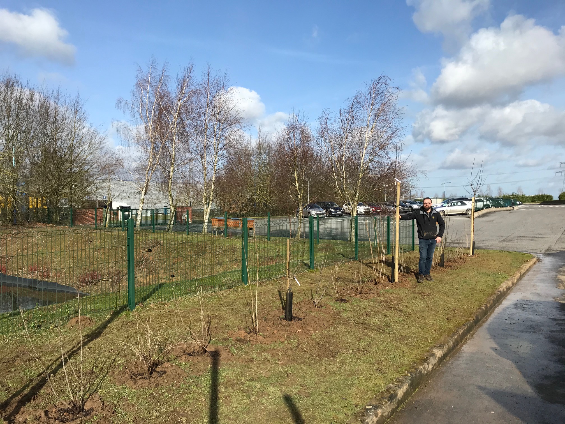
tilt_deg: -0.2
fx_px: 457
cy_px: 212
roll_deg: +1.0
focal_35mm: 28
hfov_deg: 63.4
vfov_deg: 49.7
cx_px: 282
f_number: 1.8
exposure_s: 1/2591
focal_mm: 3.99
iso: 20
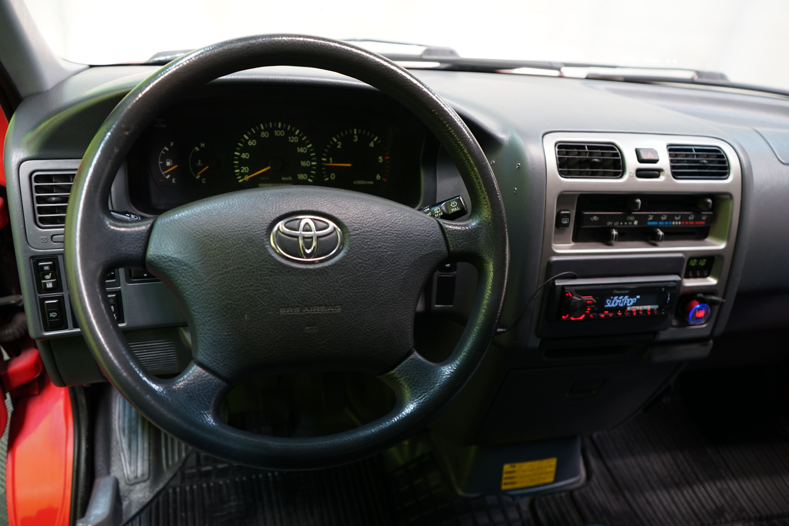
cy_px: 263
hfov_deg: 65.5
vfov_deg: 46.4
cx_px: 394
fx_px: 614
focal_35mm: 28
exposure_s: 1/30
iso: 640
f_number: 3.5
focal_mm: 28
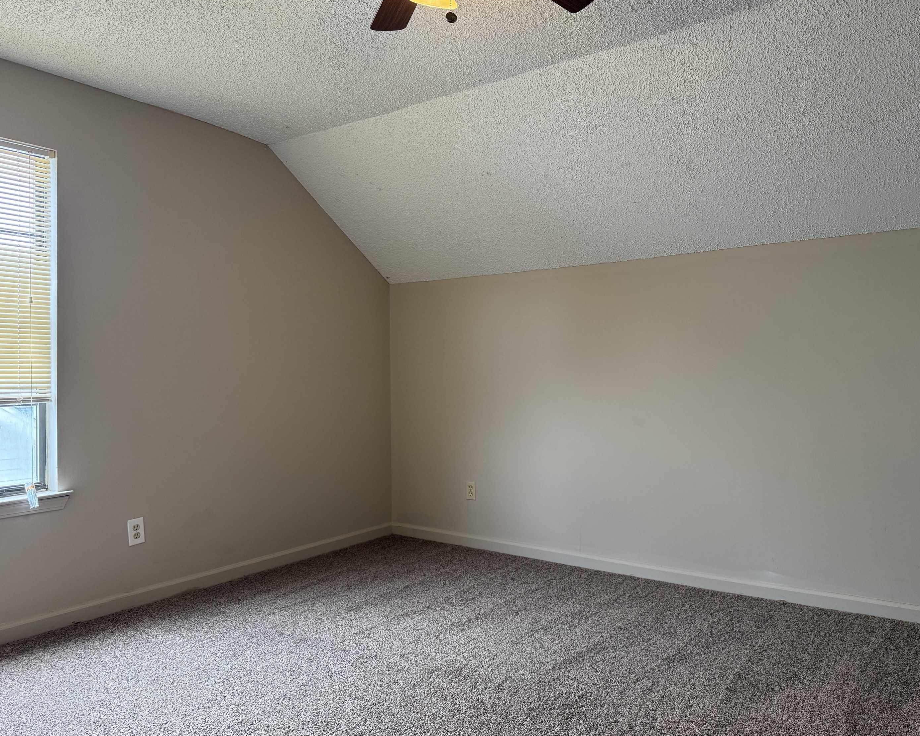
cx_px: 489
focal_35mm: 26
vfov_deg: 54.9
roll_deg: +0.5
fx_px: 708
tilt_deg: +2.1
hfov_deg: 66.0
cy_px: 363
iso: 200
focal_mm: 6.76
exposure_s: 1/134
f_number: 1.78
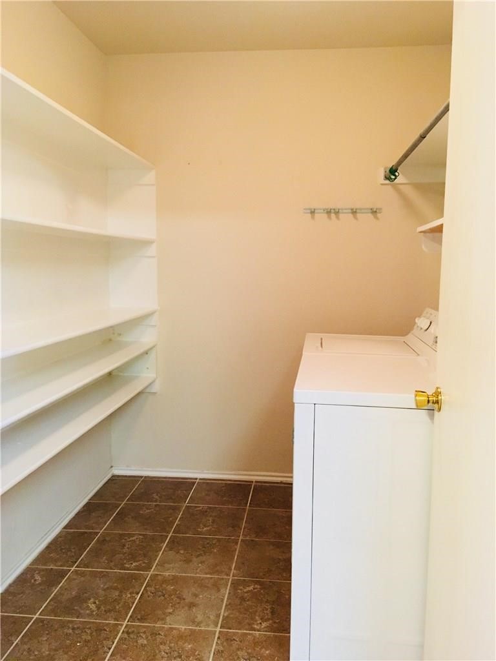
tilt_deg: -8.6
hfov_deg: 48.2
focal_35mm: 29
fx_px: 554
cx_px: 248
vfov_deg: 61.7
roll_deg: -0.4
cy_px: 330
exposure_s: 1/20
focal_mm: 4.15
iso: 200
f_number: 2.2
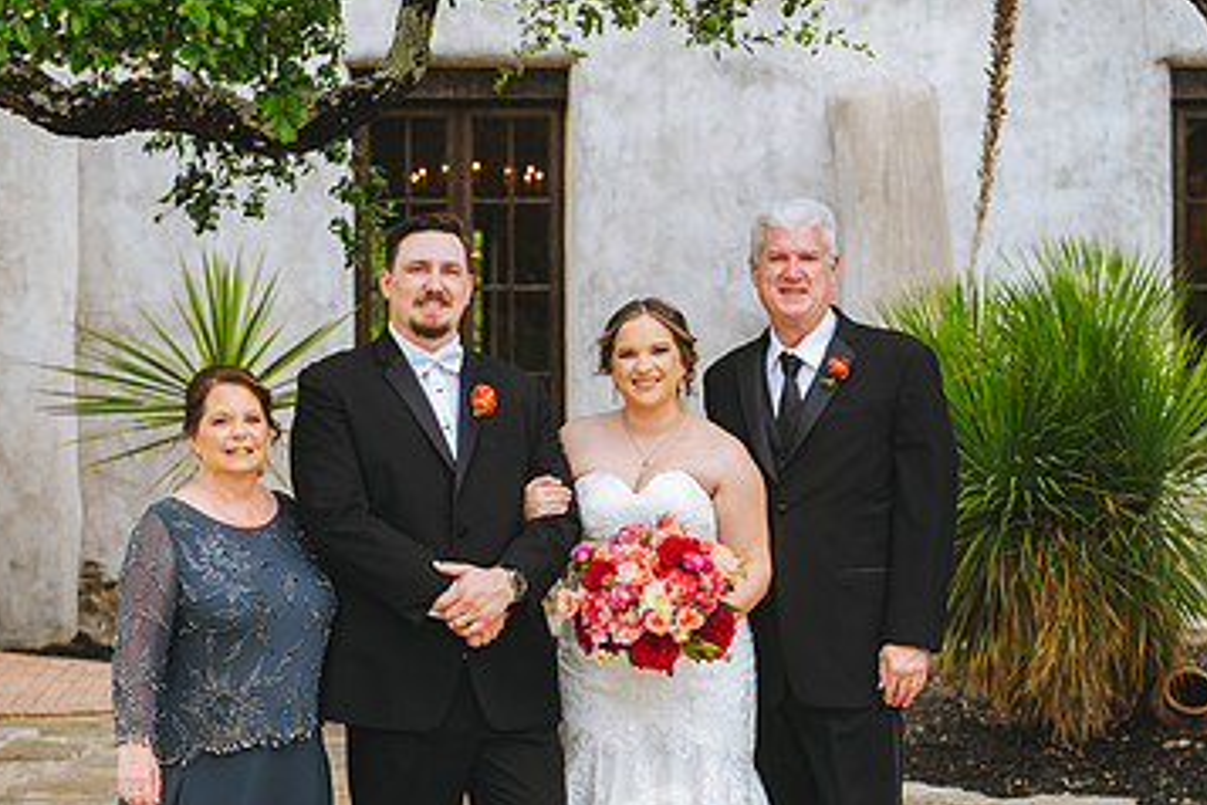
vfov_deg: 15.0
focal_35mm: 91
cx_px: 497
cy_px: 595
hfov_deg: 22.4
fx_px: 3051
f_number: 3.5
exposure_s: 1/160
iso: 125
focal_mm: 56
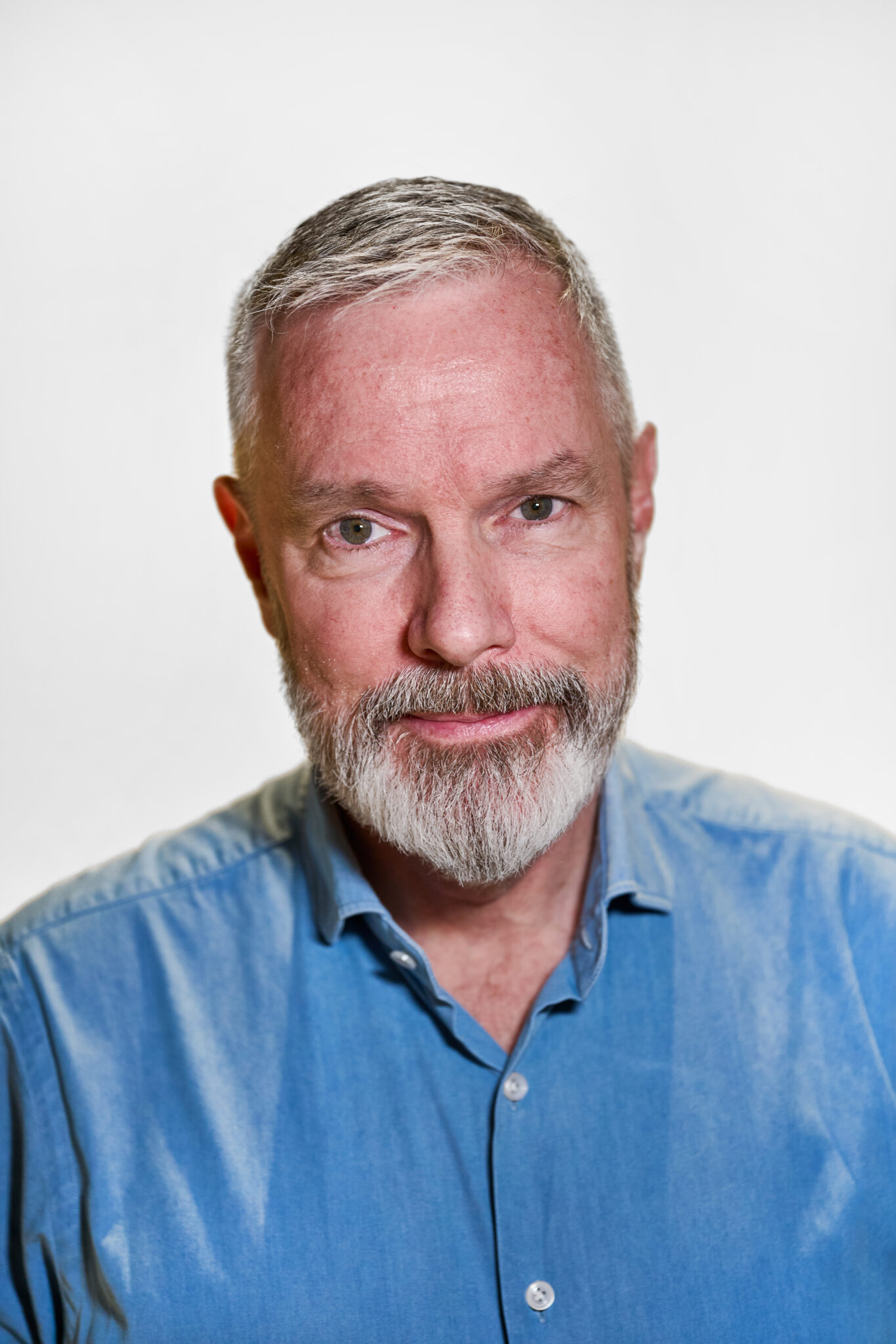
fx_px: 2614
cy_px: 672
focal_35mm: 70
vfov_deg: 28.8
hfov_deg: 19.5
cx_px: 448
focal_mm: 70
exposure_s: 1/125
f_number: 2.8
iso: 320
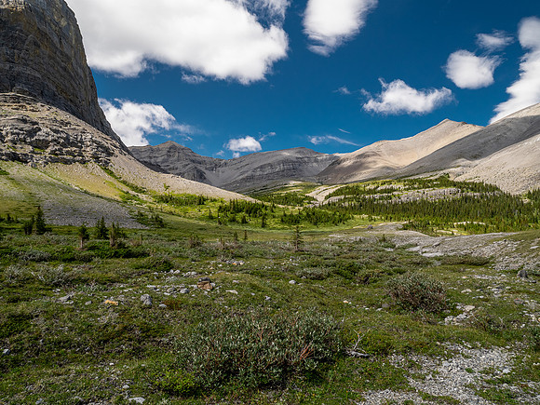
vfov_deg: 56.8
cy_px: 202
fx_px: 374
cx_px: 270
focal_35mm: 24
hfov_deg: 71.6
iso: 200
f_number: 8
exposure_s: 1/125
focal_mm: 12
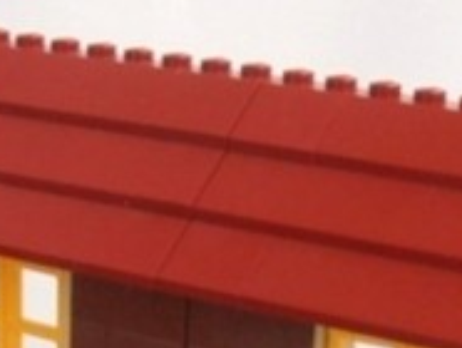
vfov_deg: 7.8
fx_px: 2392
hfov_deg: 11.0
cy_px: 794
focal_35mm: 179
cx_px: 129
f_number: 3.9
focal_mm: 6.61
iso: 125
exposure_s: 1/40
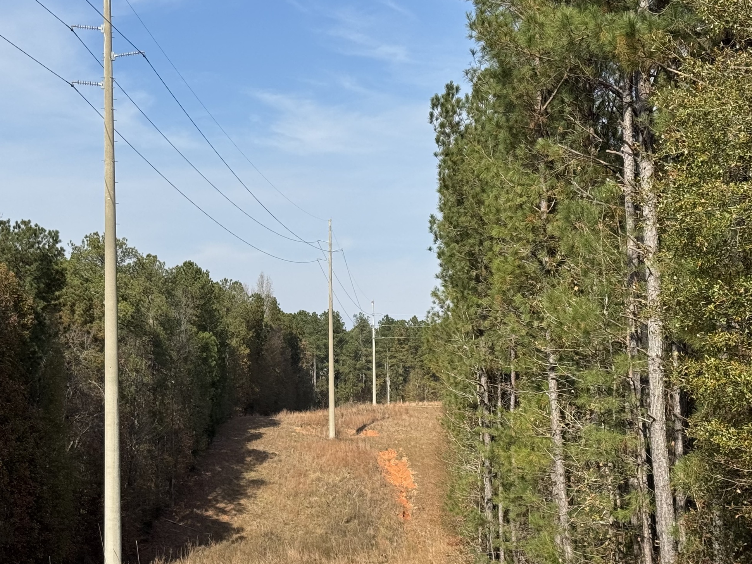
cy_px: 321
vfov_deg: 19.4
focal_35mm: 76
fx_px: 1651
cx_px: 260
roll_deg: +0.1
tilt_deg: +1.5
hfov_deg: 25.5
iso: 64
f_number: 1.78
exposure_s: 1/4975
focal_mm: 6.76
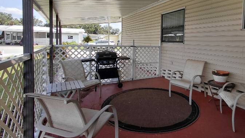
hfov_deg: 80.1
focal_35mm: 22
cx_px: 149
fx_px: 143
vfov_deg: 50.7
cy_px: 47
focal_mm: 1.64
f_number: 2.2
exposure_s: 1/385
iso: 40
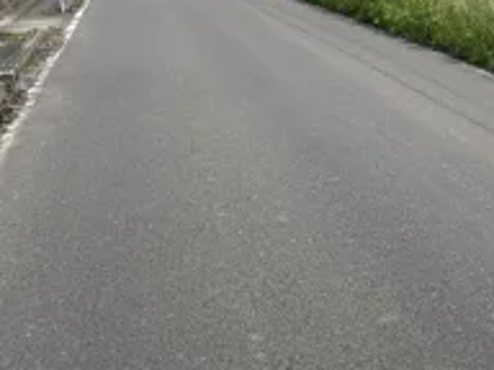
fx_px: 928
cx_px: 494
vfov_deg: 22.1
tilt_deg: -7.8
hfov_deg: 28.0
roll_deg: -2.6
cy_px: 36
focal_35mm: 65
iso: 32
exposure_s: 1/5814
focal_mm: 4.2
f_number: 1.6
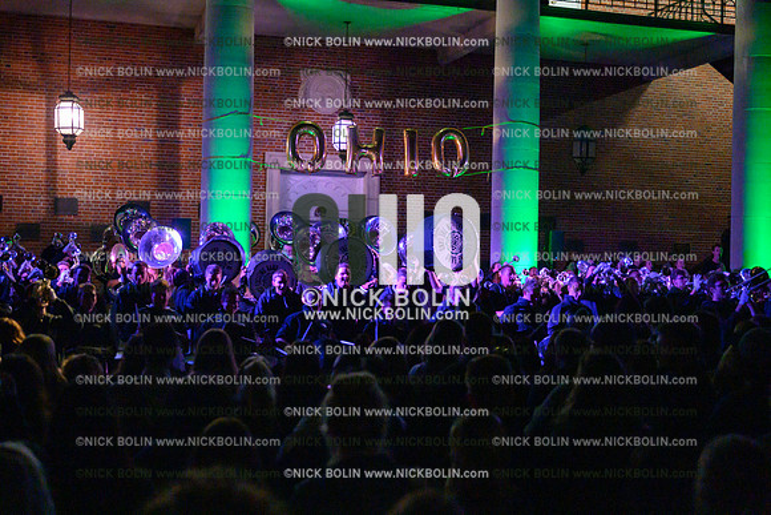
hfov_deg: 43.6
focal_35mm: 45
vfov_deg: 29.9
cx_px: 386
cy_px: 258
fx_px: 964
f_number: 4
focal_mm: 45
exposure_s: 1/500
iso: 12800
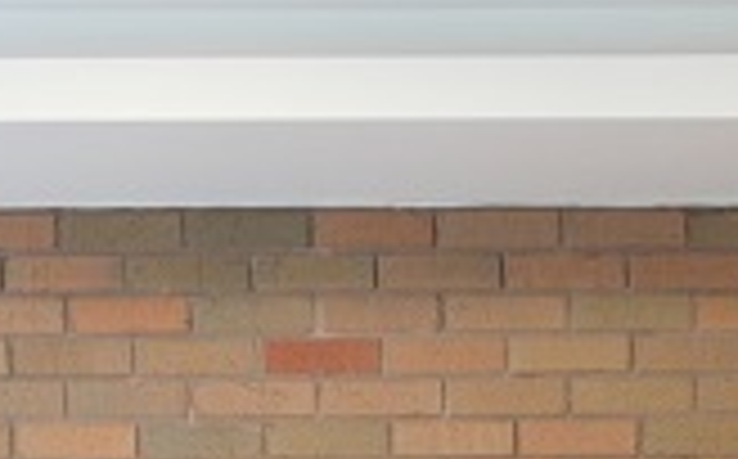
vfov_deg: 8.3
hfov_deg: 13.9
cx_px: 925
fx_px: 2912
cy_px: 1058
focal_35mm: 145
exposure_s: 1/30
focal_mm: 21.2
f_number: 4
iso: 500
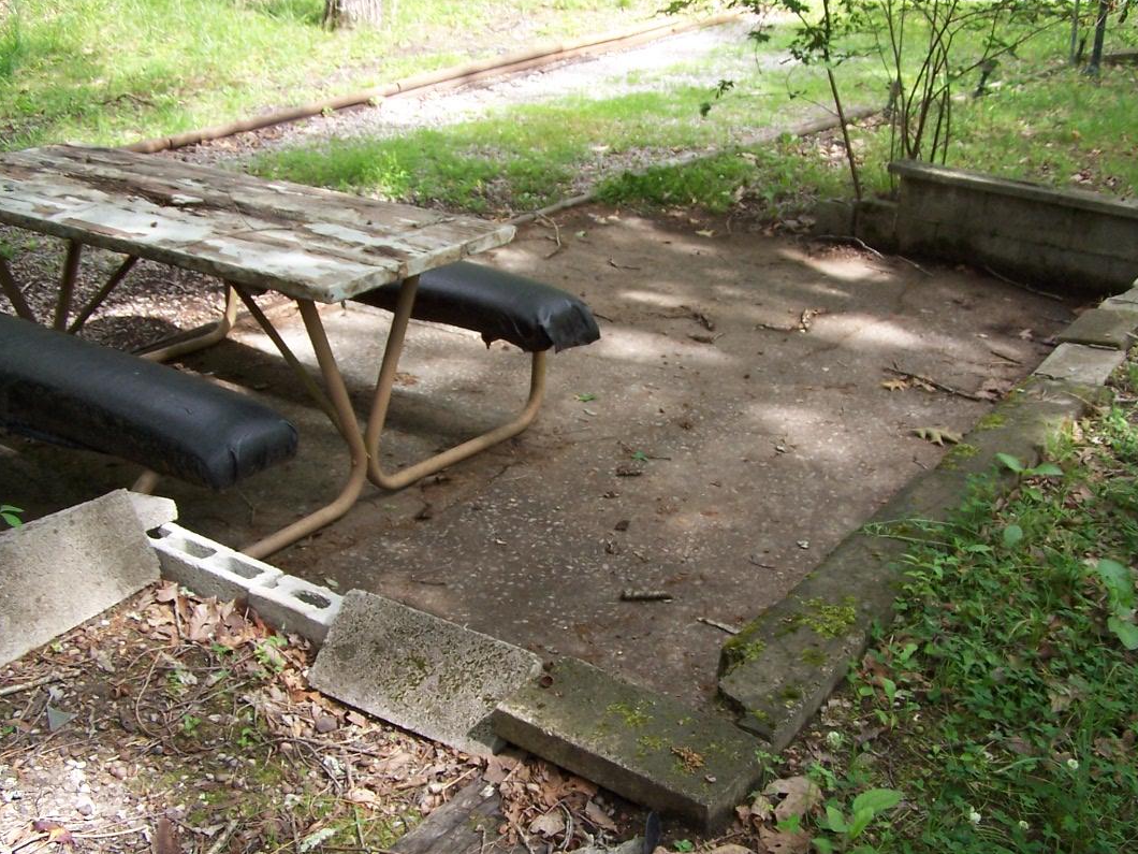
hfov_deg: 43.8
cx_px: 606
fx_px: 1414
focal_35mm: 43
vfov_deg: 33.6
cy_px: 446
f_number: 2.8
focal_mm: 6.3
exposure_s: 1/90
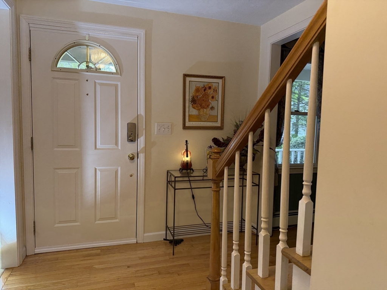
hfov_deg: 71.6
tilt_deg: -4.8
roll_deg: -1.1
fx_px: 268
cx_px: 194
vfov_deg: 56.8
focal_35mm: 24
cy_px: 145
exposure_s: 1/120
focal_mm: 6.76
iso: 200
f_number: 1.78
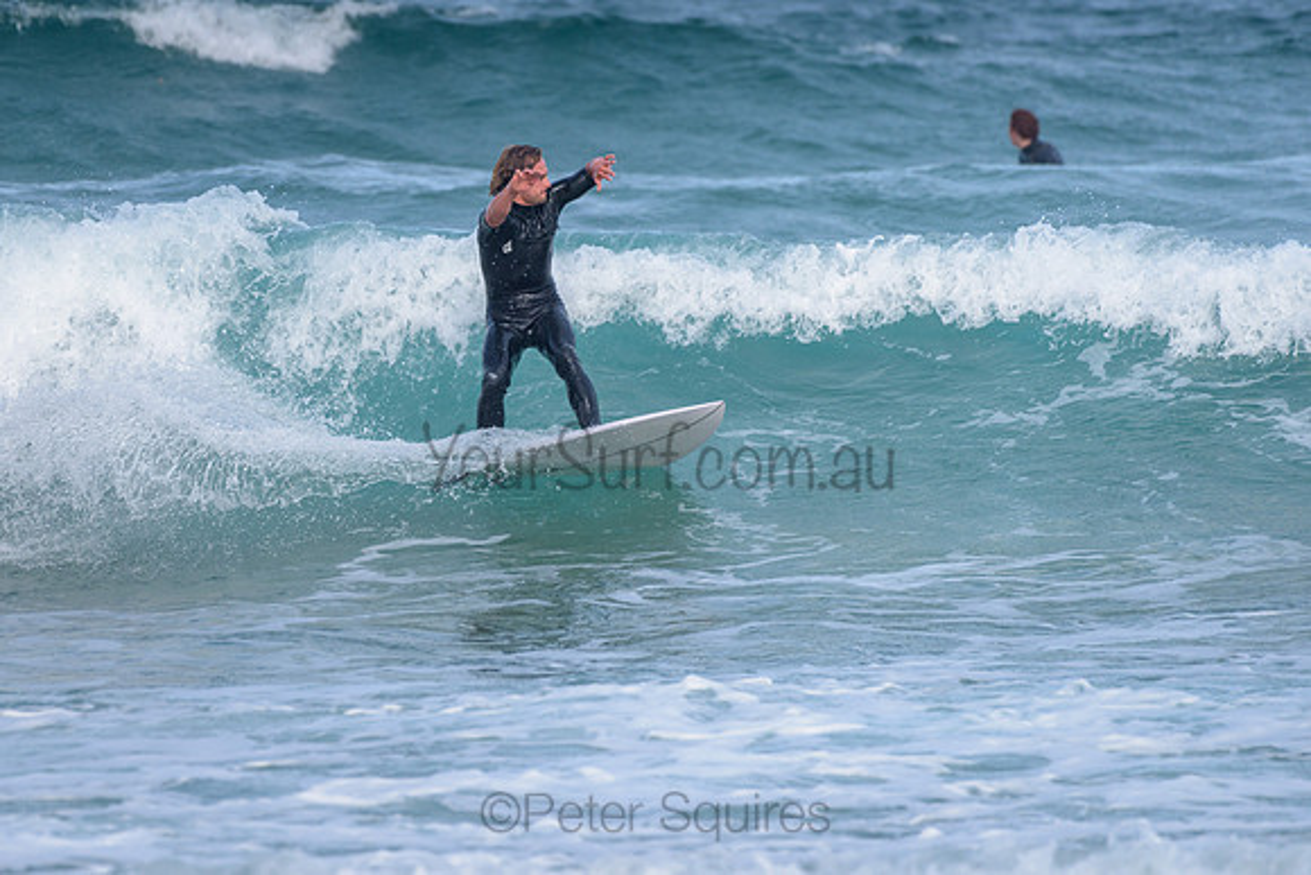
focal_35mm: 613
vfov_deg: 2.2
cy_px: 339
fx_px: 22318
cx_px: 508
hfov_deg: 3.4
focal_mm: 500
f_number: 5.6
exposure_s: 1/2000
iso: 280
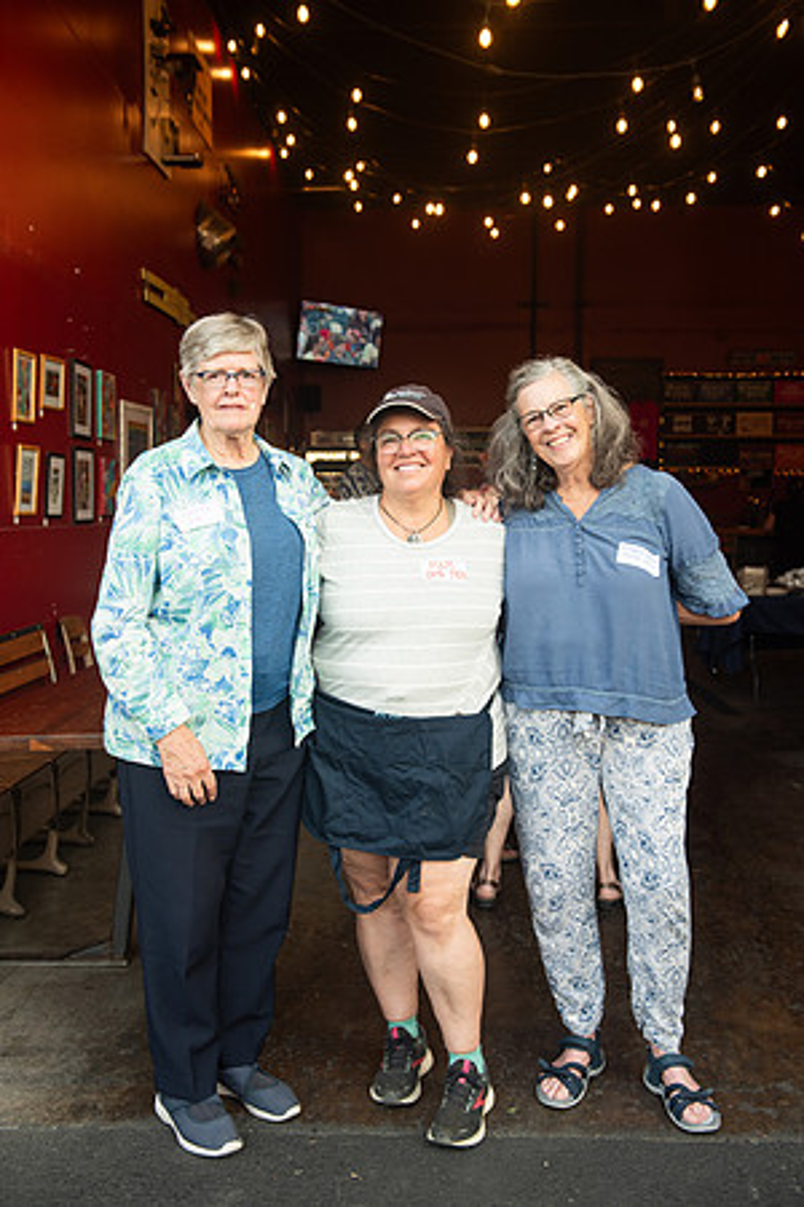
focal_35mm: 36
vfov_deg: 53.1
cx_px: 402
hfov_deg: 36.9
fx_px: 1206
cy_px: 604
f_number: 4
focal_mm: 36
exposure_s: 1/100
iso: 400
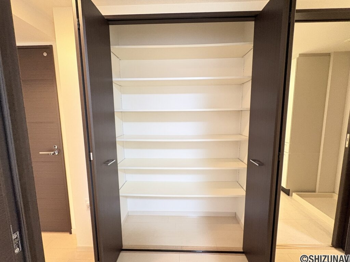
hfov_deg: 102.1
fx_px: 142
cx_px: 175
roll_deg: +1.4
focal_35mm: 14
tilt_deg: -6.4
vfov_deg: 85.7
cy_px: 131
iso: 500
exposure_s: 1/60
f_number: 2.2
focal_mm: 2.22
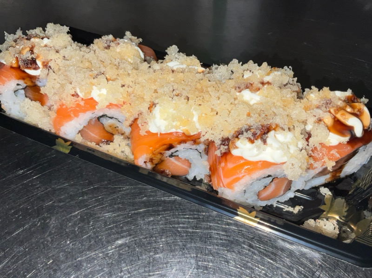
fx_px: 311
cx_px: 186
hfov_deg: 61.7
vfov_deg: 48.2
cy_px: 139
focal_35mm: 29
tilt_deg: -50.4
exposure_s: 1/138
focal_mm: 3
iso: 16
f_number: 1.8
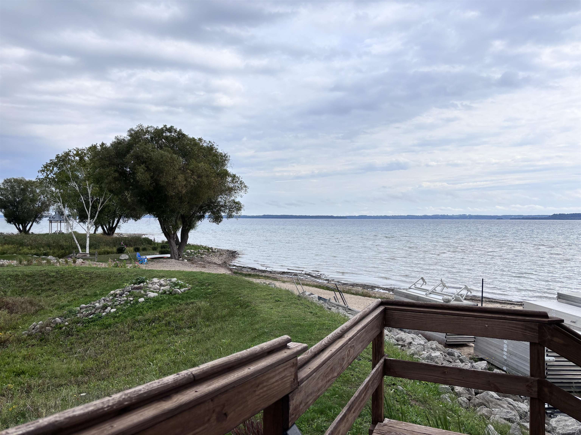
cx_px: 290
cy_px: 218
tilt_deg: -1.2
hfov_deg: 67.3
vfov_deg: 53.1
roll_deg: +1.2
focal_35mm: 26
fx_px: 436
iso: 50
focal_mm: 5.96
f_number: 1.6
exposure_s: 1/5348
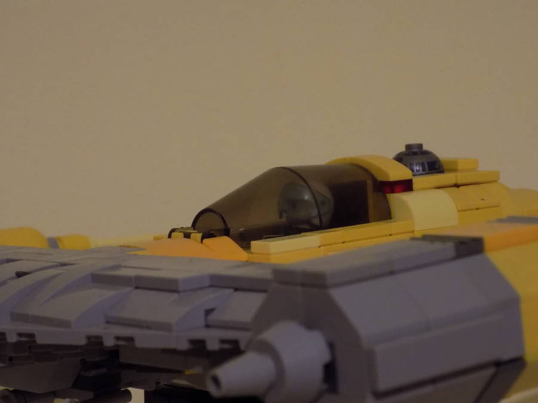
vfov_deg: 13.8
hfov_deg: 18.4
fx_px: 1663
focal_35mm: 107
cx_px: 269
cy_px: 202
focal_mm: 19.1
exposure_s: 1/8
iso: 400
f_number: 4.7
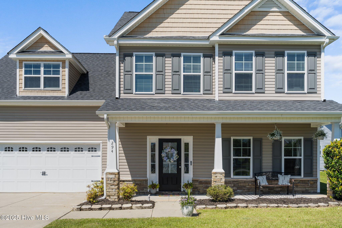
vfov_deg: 43.6
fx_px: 285
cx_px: 171
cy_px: 114
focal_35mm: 30
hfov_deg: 61.9
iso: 64
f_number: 7.1
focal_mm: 30
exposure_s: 1/320
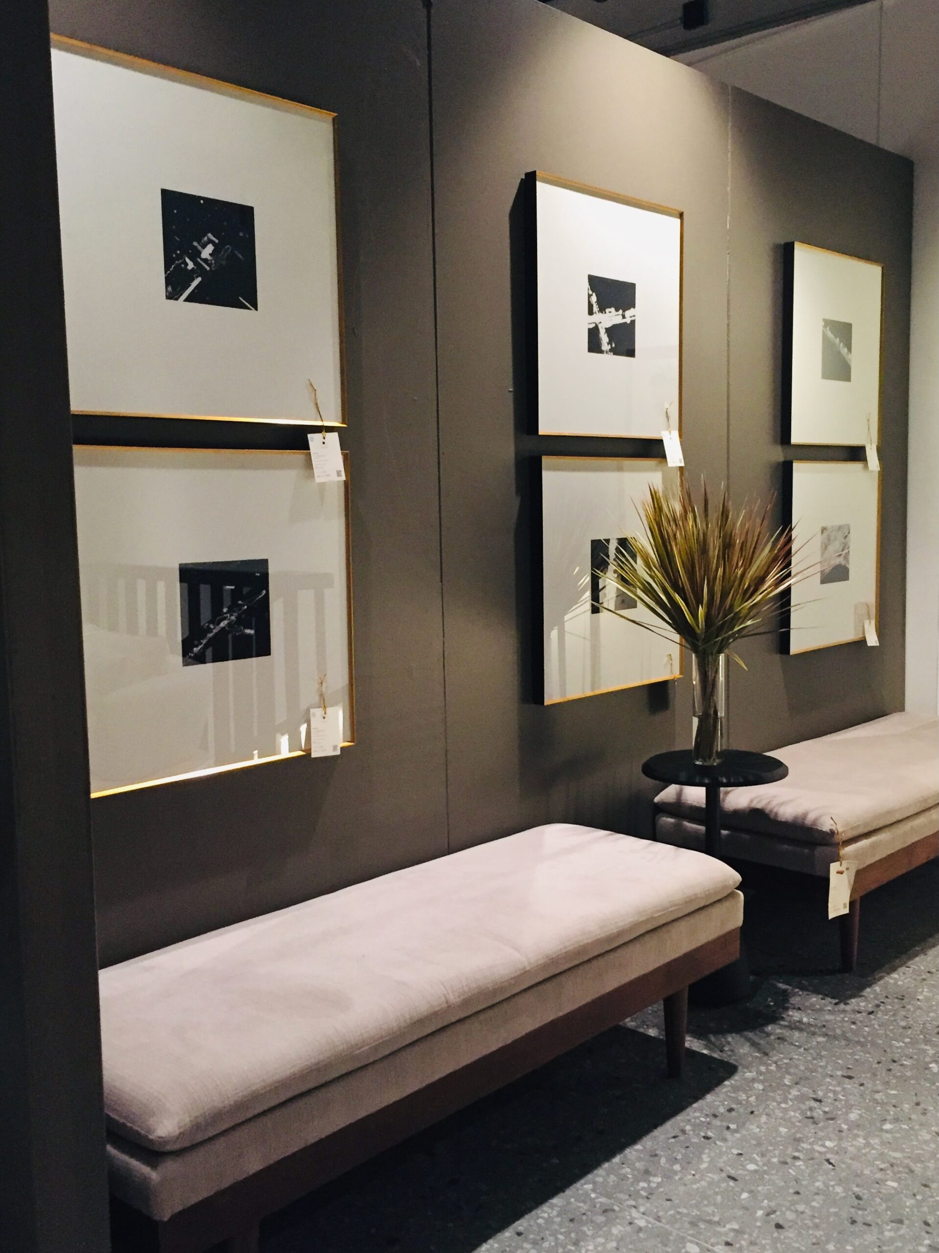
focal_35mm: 29
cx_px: 470
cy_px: 626
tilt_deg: -6.3
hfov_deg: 48.2
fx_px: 1050
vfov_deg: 61.7
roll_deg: +1.8
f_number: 2.2
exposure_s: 1/25
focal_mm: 4.15
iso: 250
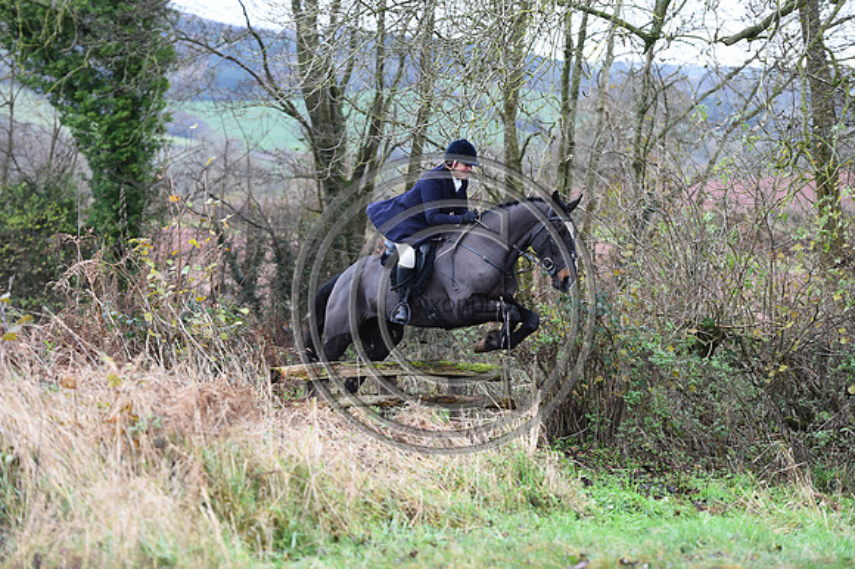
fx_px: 2753
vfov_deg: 11.8
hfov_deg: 17.7
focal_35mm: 116
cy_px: 284
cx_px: 428
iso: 1400
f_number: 3.5
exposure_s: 1/1000
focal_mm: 116
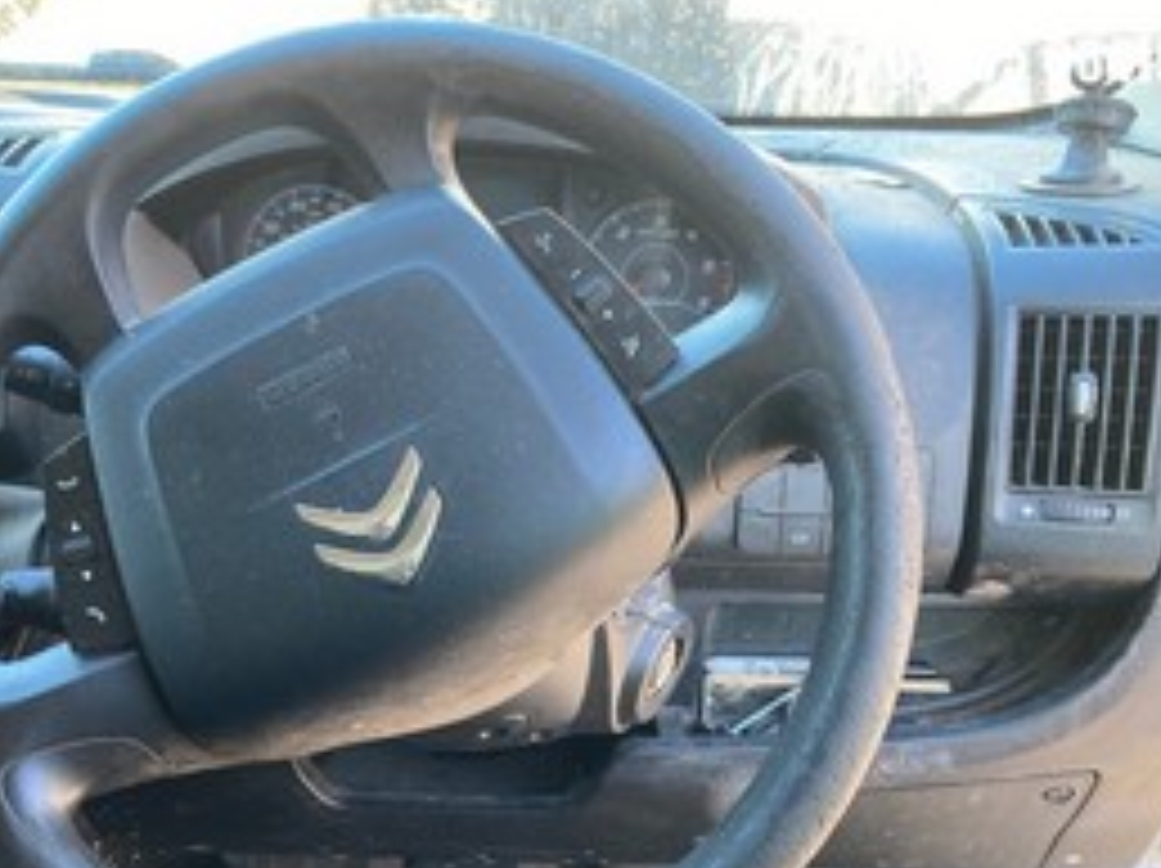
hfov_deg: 48.5
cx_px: 423
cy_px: 562
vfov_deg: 37.3
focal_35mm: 38
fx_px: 1273
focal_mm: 3.99
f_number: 1.8
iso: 100
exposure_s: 1/60
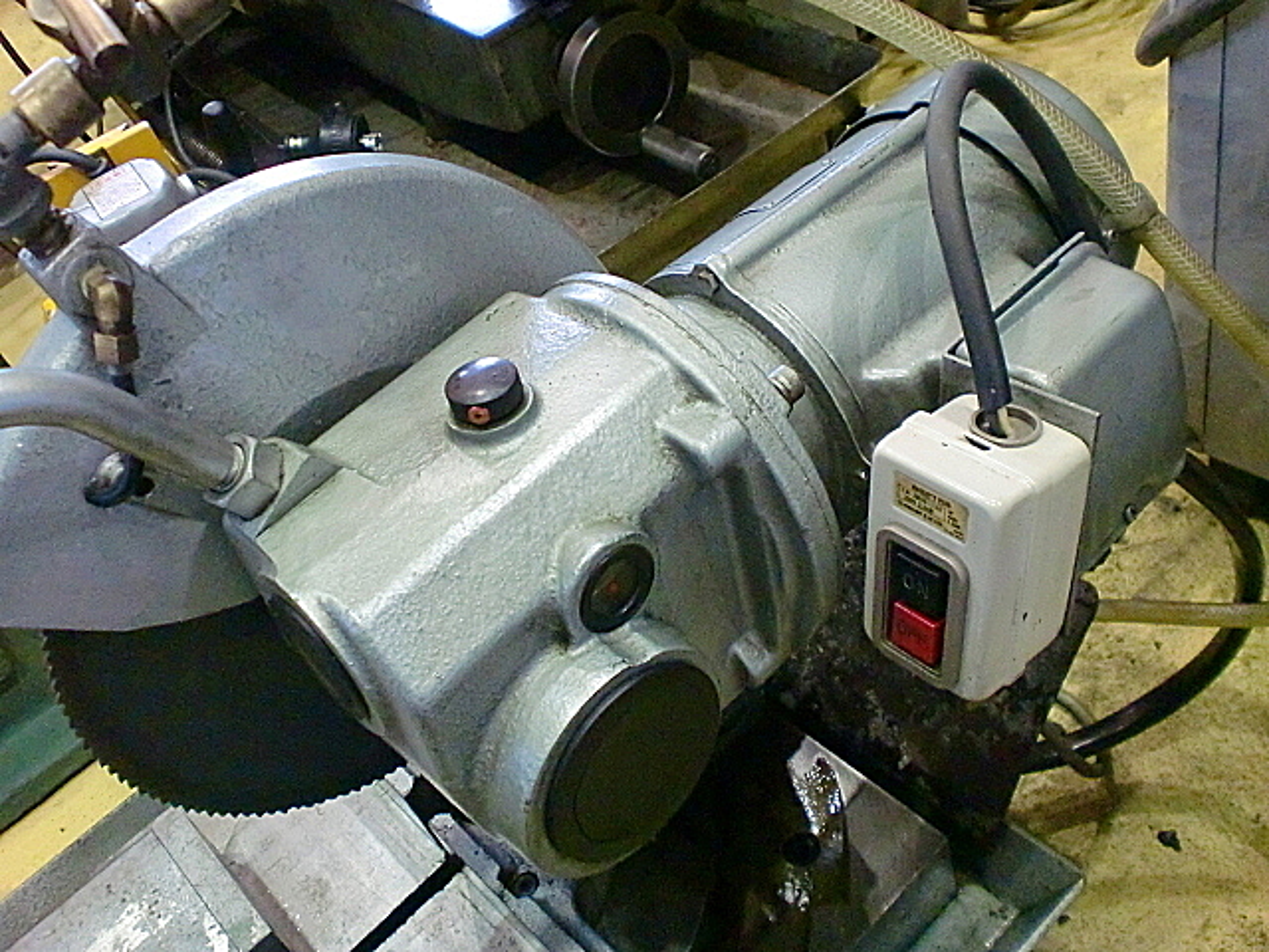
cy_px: 476
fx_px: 1283
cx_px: 634
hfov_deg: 52.6
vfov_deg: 40.7
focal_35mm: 35
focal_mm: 6.3
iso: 640
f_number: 3.1
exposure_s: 1/60
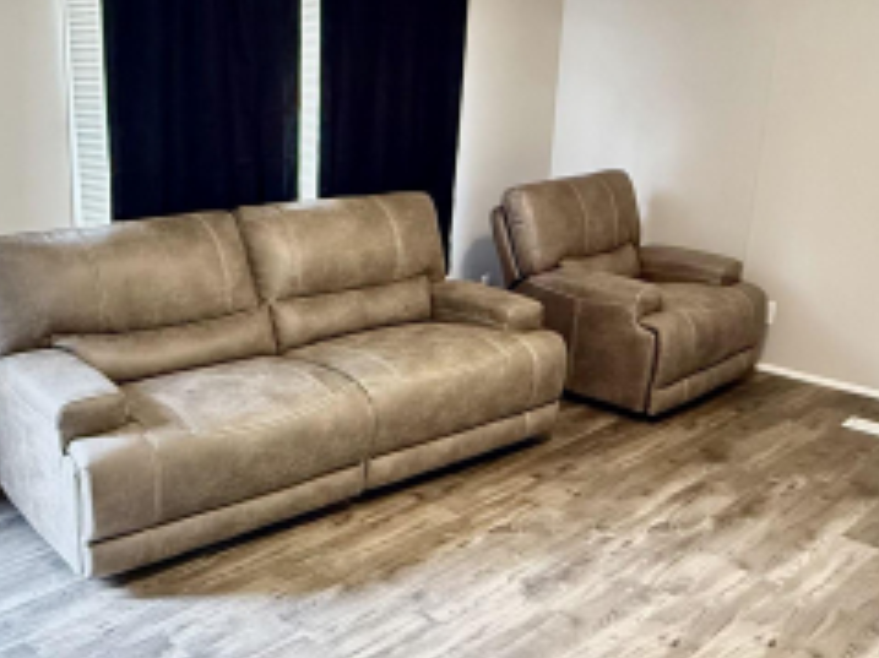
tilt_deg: -16.2
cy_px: 342
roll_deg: -0.6
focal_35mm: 39
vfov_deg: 36.8
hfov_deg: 47.3
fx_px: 990
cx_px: 311
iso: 1250
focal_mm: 2.22
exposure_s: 1/60
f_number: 2.2
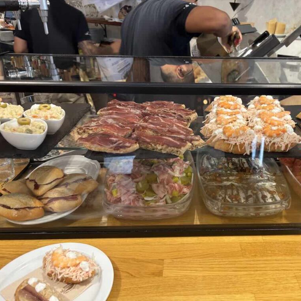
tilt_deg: -25.3
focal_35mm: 31
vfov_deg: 52.5
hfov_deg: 51.5
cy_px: 151
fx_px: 305
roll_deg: -1.6
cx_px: 202
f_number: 1.6
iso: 125
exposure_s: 1/50
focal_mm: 5.96
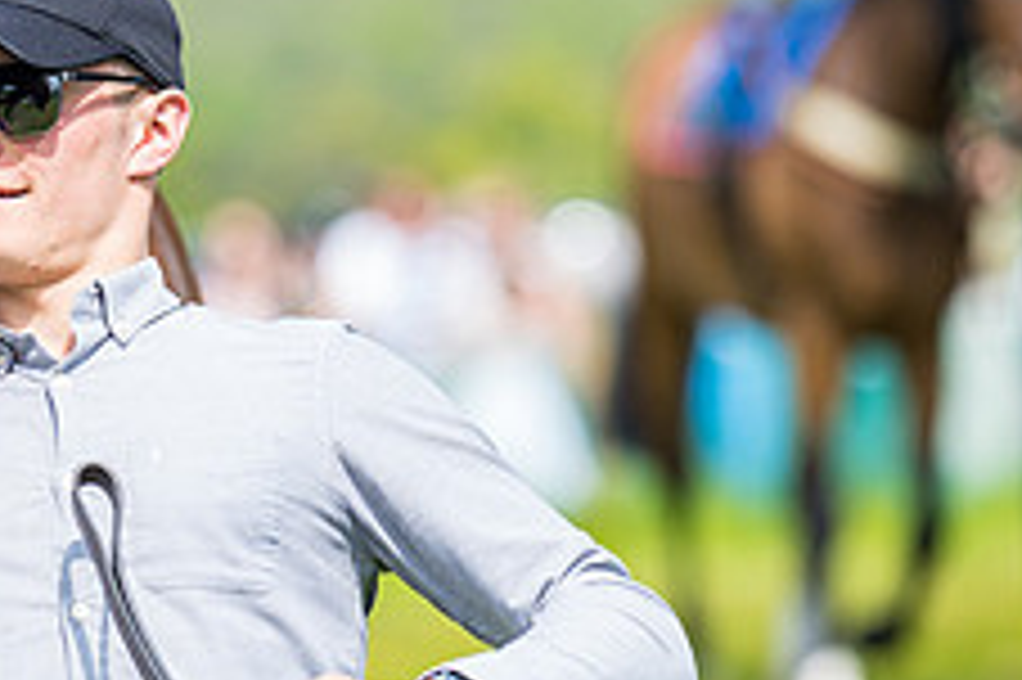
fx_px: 12170
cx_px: 46
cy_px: 180
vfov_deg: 3.2
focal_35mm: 429
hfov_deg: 4.8
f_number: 2.2
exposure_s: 1/1250
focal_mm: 135
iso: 50
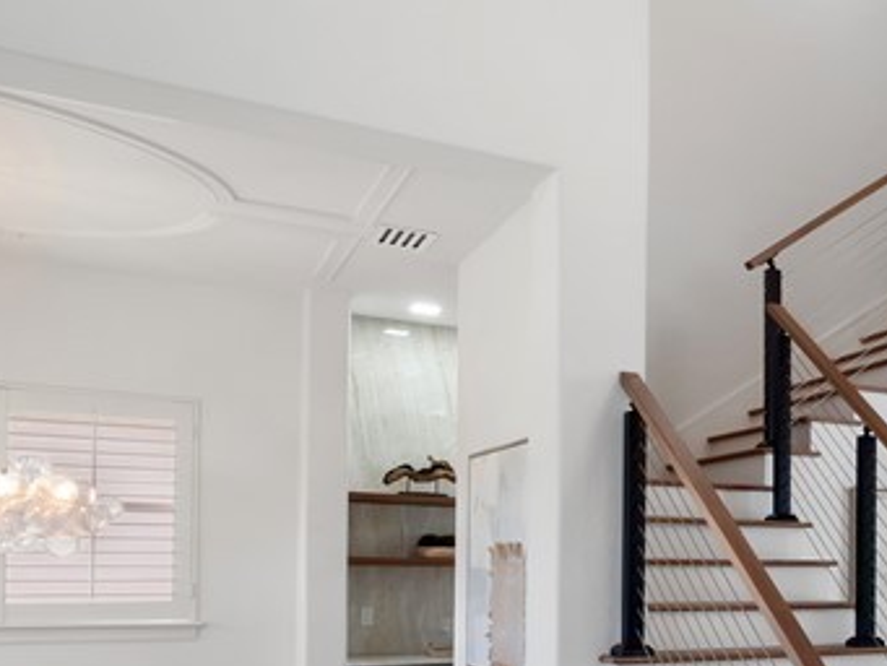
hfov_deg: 37.3
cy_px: 580
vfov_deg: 32.9
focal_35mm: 42
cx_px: 983
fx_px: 1077
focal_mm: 7
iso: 200
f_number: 7.1
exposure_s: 1/8
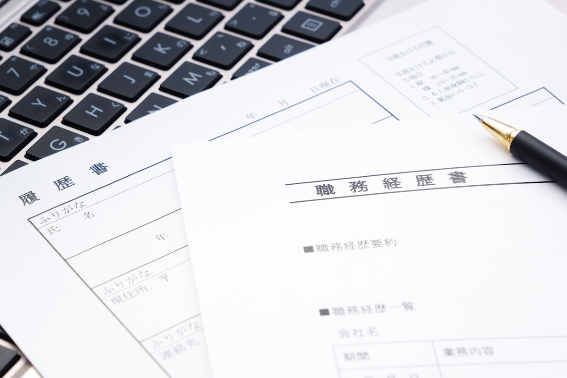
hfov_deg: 17.5
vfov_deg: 11.7
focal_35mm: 117
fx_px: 1843
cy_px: 189
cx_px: 284
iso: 400
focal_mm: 78.1
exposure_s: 1/80
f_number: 9
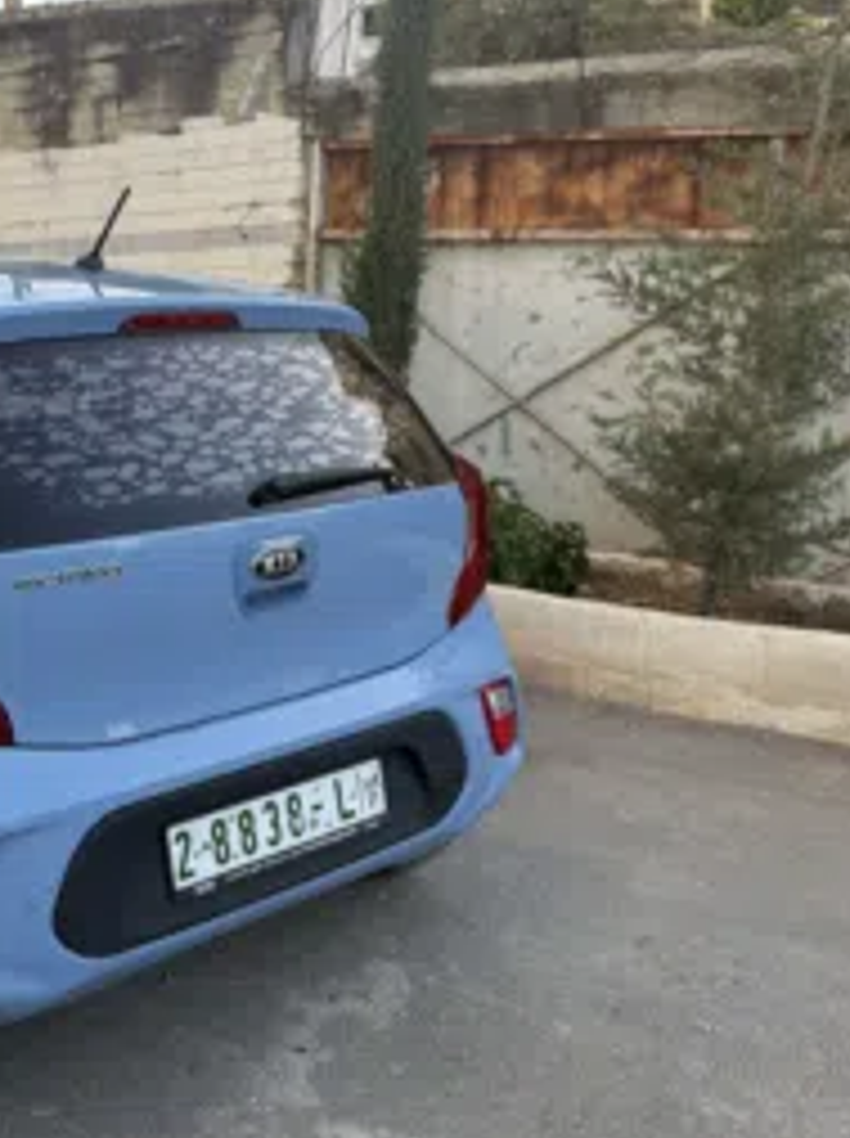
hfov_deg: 36.7
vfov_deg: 48.9
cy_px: 486
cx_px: 202
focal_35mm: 38
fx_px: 1247
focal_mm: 6.76
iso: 100
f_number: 1.78
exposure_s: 1/955
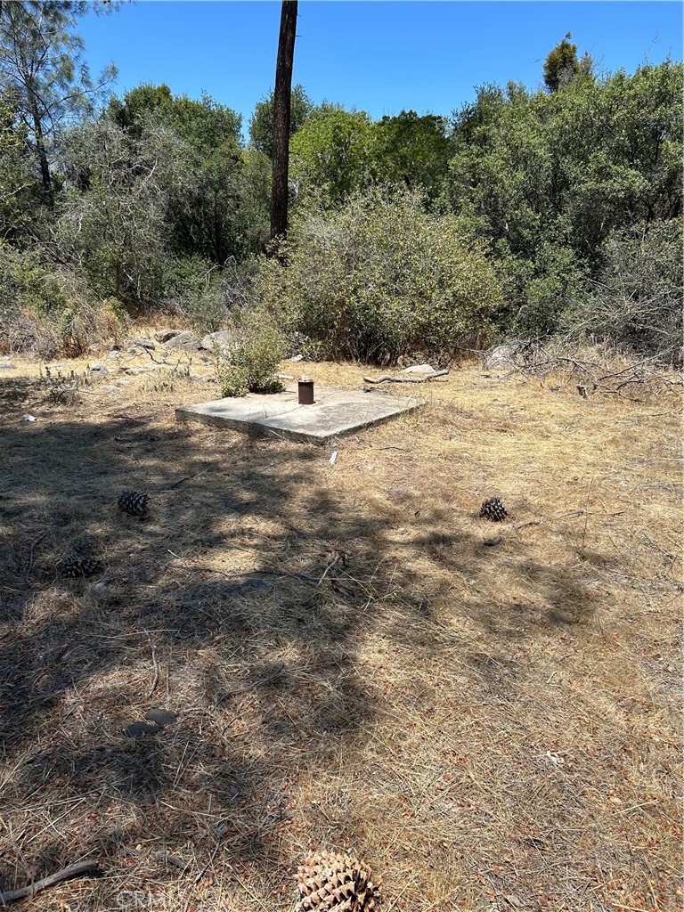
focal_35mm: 26
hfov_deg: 53.1
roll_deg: -0.6
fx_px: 685
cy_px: 456
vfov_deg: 67.3
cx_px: 342
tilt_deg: -17.1
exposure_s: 1/2915
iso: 50
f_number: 1.5
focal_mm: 5.7
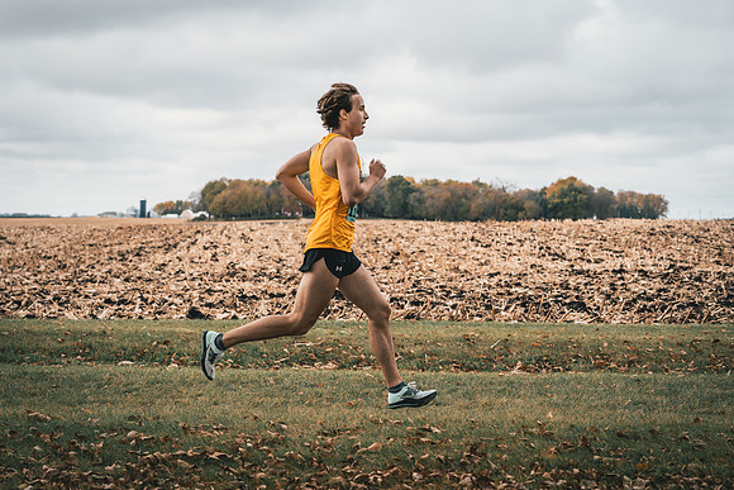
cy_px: 245
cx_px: 367
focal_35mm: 88
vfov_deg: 15.6
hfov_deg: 23.2
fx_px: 1786
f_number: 6.3
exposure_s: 1/1000
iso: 400
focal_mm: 84
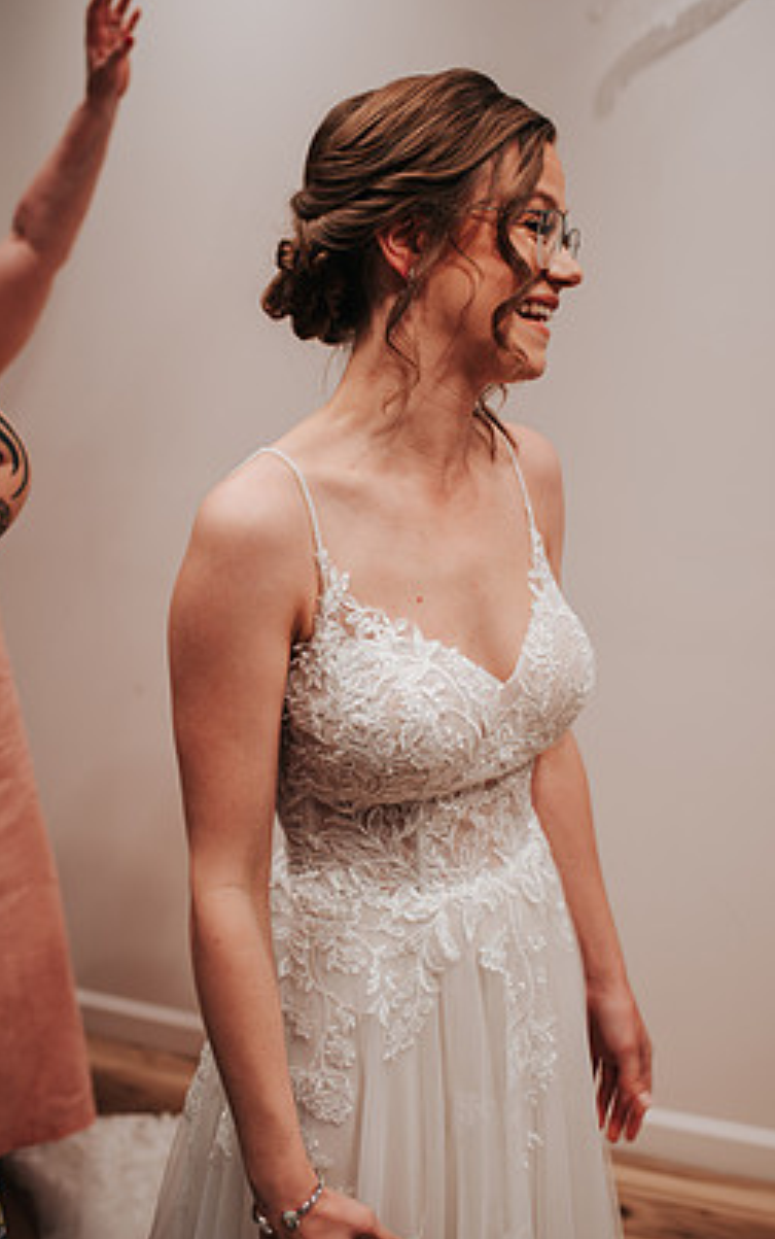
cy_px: 559
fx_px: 1350
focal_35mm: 40
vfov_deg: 49.2
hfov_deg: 32.0
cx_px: 398
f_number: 2.8
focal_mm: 35
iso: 110
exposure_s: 1/125
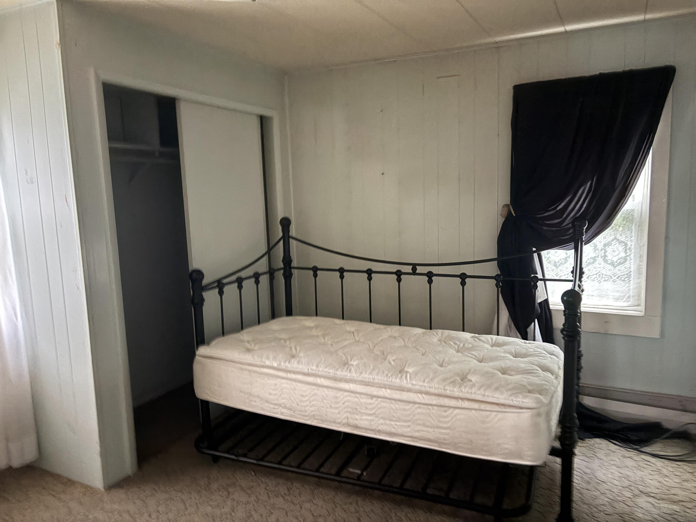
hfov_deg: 67.3
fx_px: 523
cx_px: 348
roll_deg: +2.5
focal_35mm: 26
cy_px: 261
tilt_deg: -7.0
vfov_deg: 53.1
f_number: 1.6
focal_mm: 5.96
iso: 800
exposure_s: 1/9
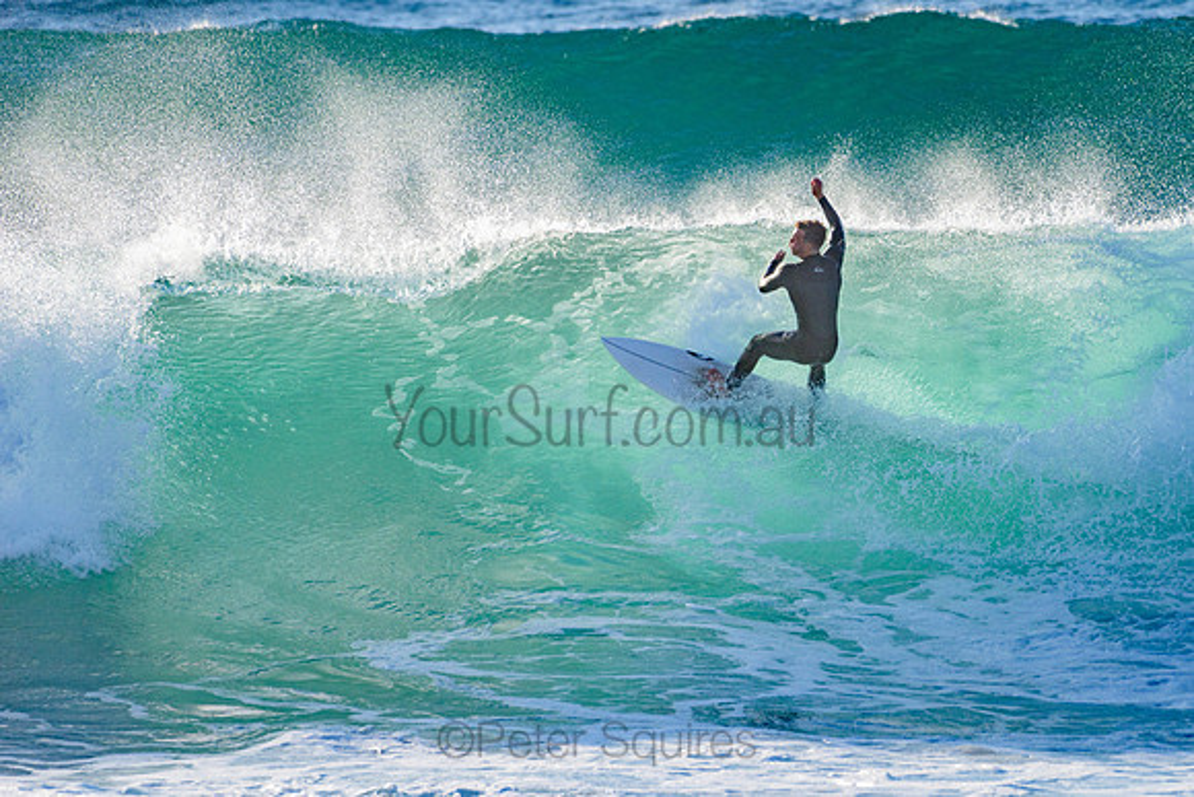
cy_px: 372
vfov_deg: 2.2
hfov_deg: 3.4
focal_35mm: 613
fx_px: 20342
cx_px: 732
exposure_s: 1/2000
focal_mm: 500
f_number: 5.6
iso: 200
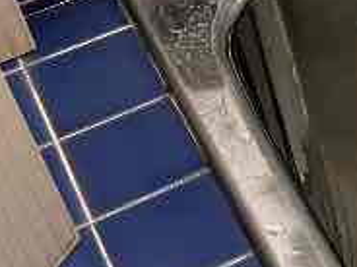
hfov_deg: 12.6
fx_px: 1403
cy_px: -41
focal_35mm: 136
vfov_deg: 10.7
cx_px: 728
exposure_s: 1/60
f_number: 1.6
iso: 400
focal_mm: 5.1
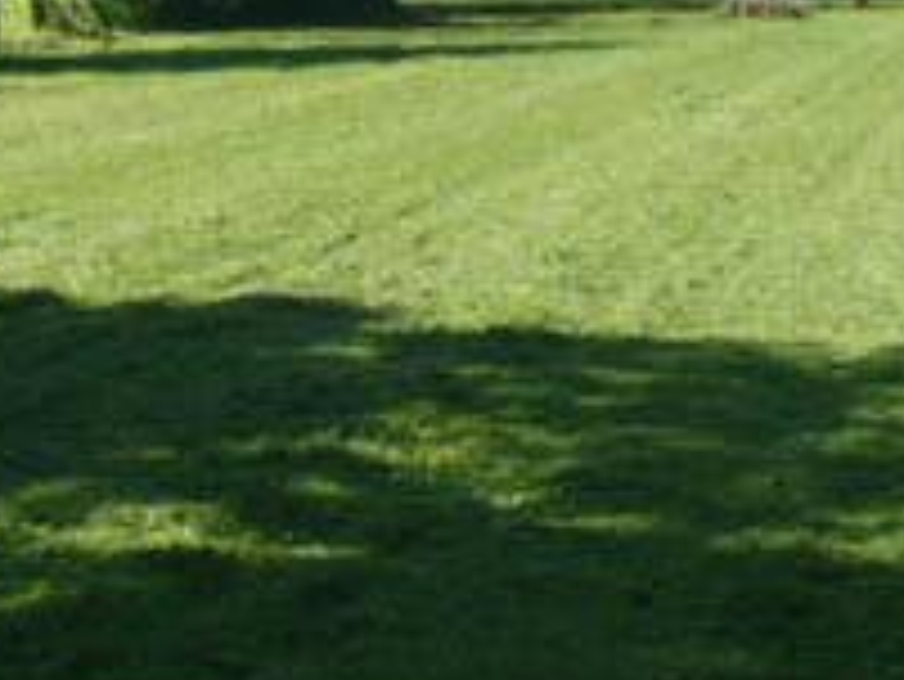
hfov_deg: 16.4
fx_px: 3083
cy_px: -198
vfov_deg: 12.2
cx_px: 76
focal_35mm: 118
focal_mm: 6.1
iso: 100
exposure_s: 1/640
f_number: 2.8
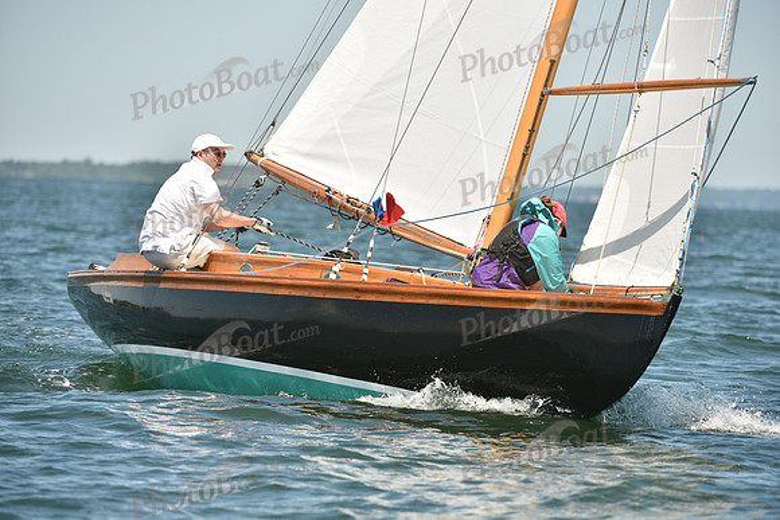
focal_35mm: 270
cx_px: 390
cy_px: 260
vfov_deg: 5.1
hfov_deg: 7.6
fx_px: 5851
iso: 250
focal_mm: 270
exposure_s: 1/1000
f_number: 5.6
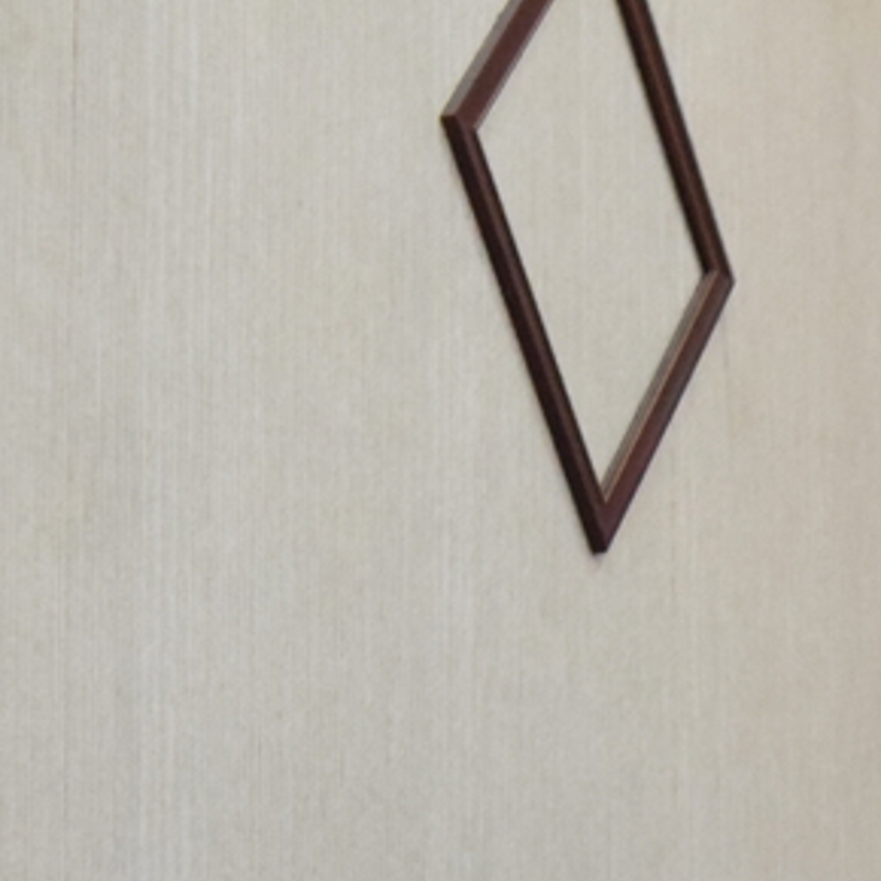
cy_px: 1094
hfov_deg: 8.9
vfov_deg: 9.3
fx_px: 5320
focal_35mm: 185
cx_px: 1732
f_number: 2
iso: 4000
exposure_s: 1/500
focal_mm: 35
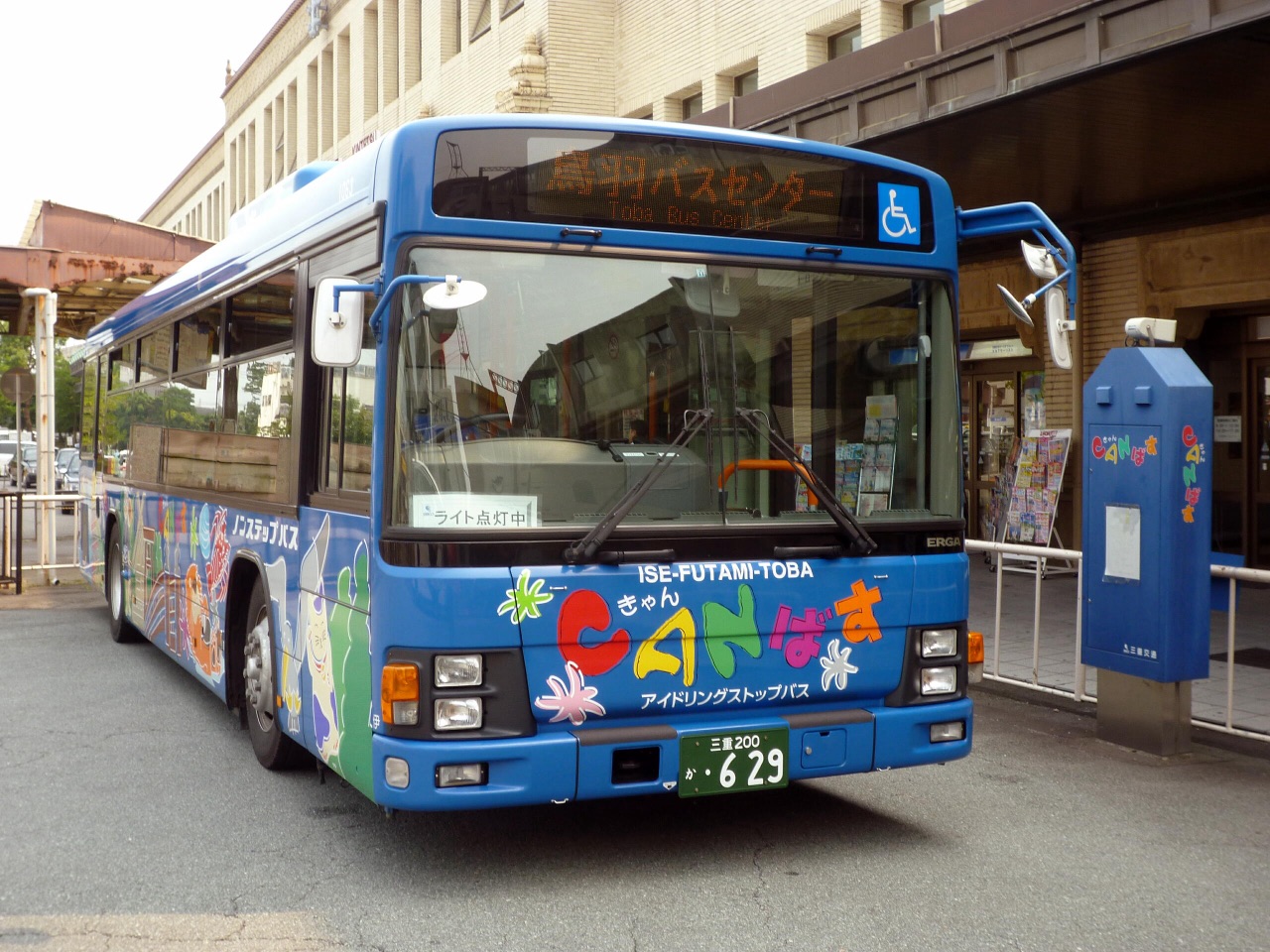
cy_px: 476
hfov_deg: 42.9
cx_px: 635
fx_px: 1614
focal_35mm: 44
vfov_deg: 32.9
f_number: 4.3
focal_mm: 7.8
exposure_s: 1/125
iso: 80
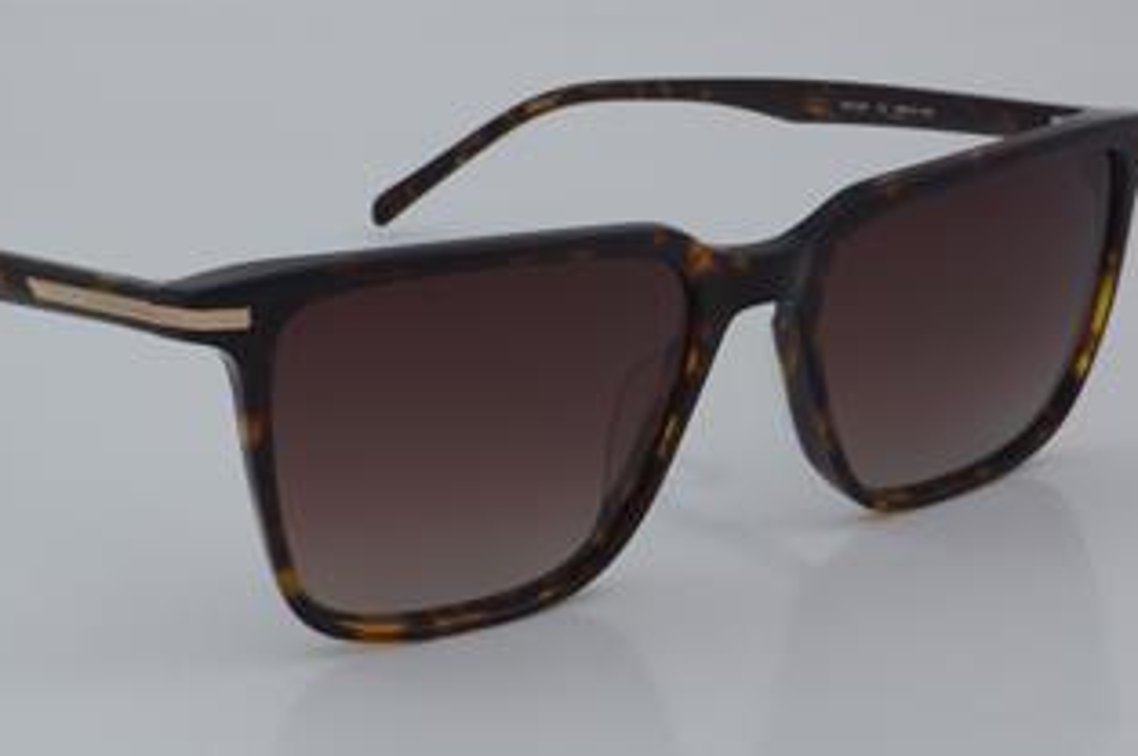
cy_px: 353
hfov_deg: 21.2
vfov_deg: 14.2
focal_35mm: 96
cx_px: 451
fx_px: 3031
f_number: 32
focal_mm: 50
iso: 100
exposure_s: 1/4
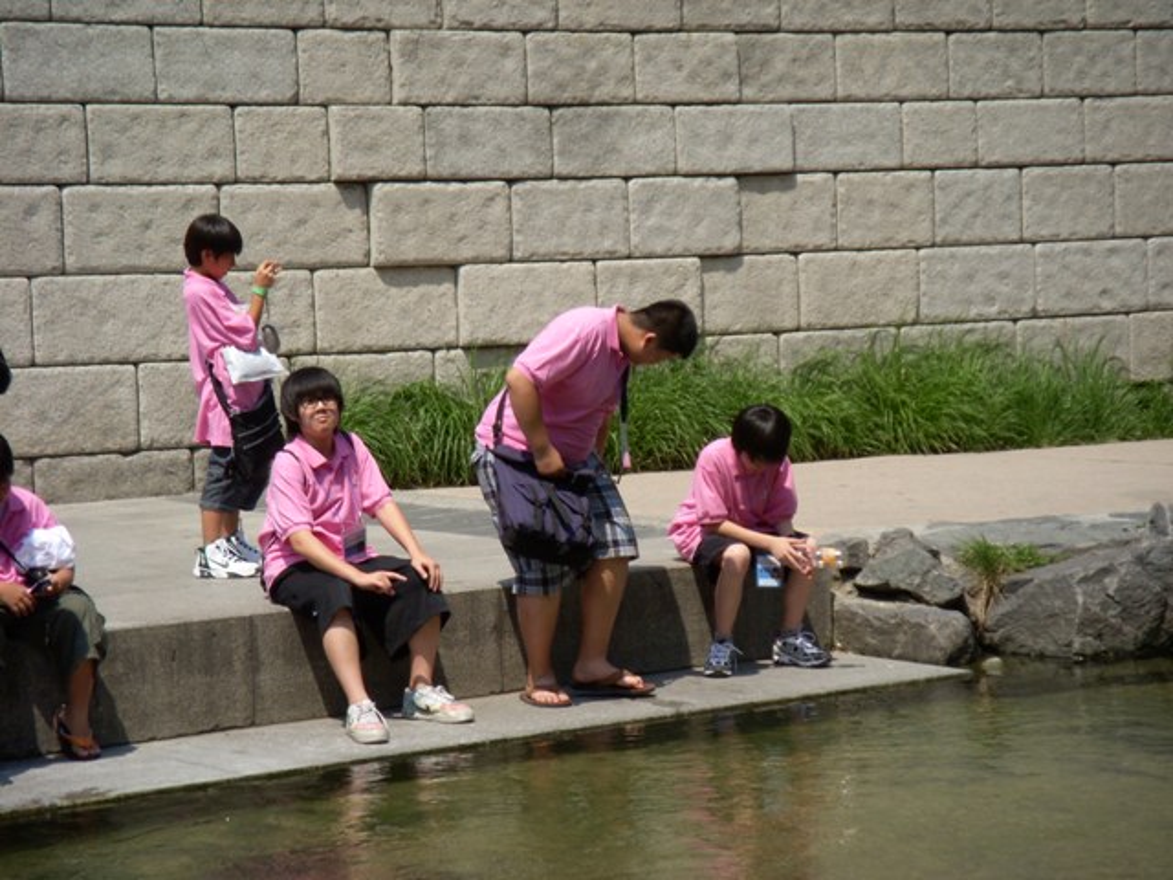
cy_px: 440
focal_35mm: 114
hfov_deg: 17.3
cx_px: 586
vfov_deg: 13.0
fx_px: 3863
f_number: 4.2
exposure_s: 1/800
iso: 100
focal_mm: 18.9
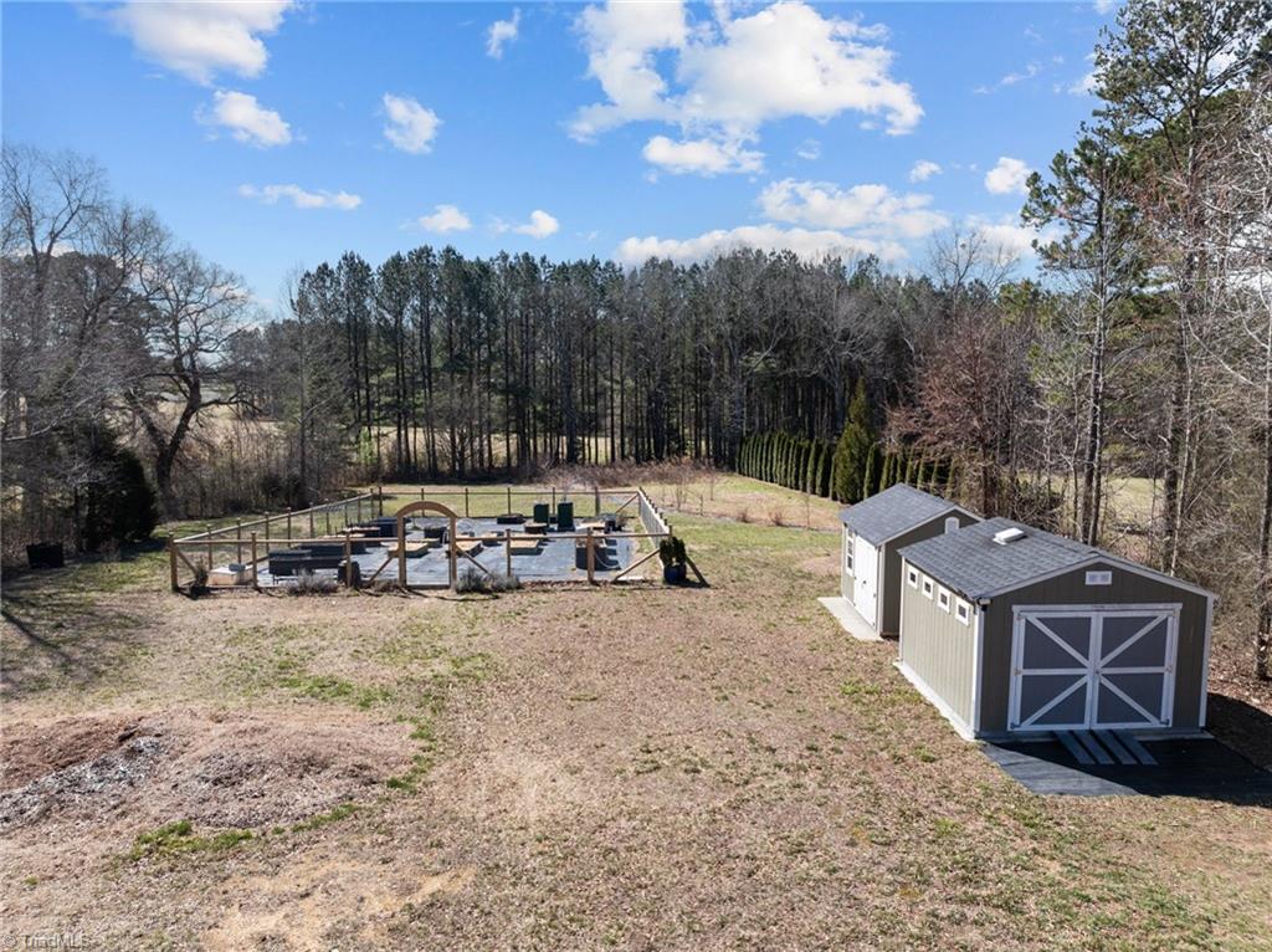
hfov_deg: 71.6
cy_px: 476
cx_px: 636
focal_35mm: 24
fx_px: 881
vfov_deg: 56.7
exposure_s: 1/2000
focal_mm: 12.29
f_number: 2.8
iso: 130
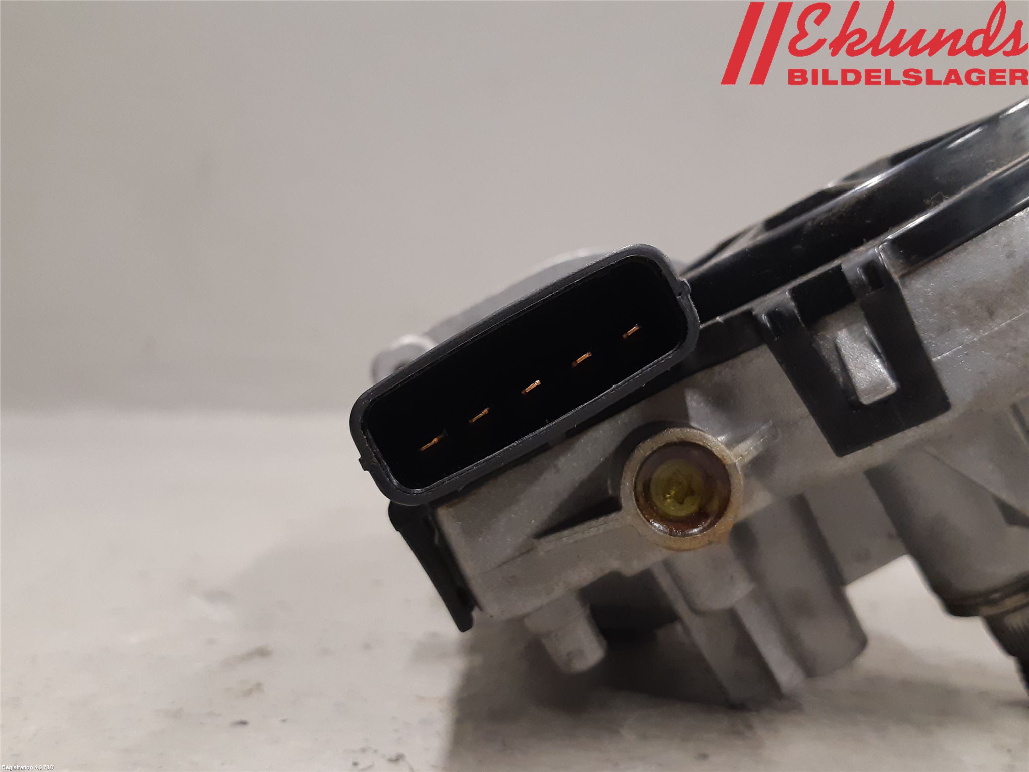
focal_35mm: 26
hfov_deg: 67.3
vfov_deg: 53.1
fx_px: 773
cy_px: 386
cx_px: 514
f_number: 1.7
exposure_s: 1/50
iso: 200
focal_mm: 3.93
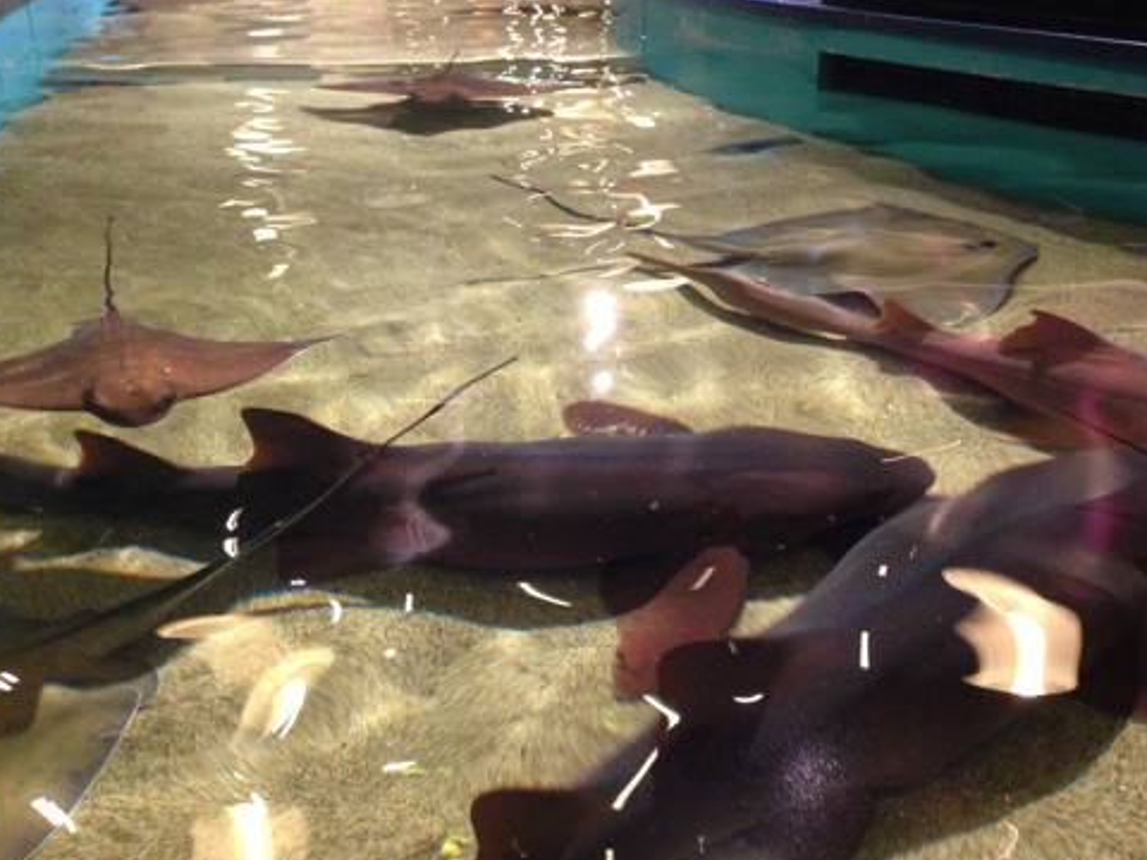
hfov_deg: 42.9
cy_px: 475
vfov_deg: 32.8
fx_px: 1458
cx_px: 617
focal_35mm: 44
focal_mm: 4.13
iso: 400
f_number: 2.4
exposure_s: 1/20
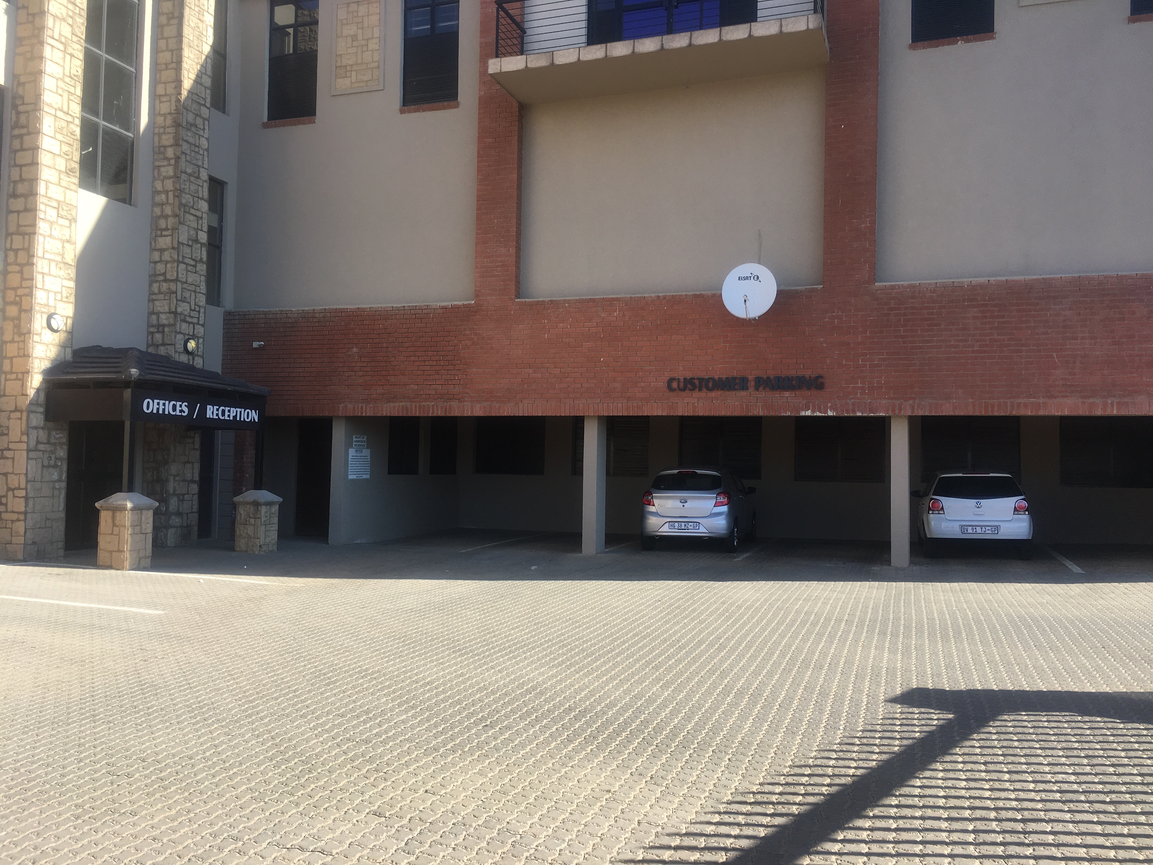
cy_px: 432
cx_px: 576
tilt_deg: +1.4
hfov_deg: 61.7
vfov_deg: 48.2
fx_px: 966
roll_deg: -0.7
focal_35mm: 29
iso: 25
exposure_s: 1/557
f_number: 2.2
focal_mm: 4.15
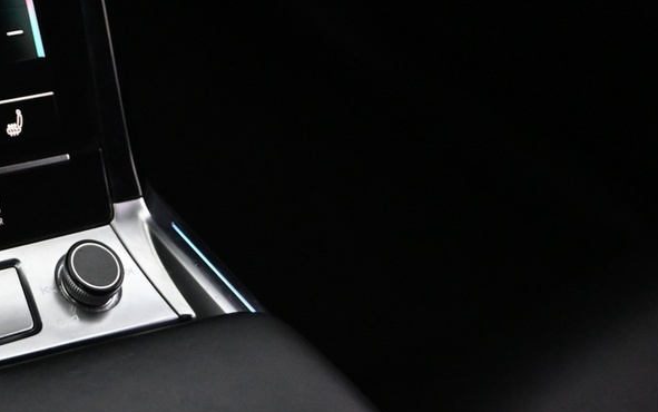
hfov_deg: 26.5
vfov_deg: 17.7
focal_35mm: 67
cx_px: -169
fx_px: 1202
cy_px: -184
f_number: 3.5
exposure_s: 1/25
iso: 2500
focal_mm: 16
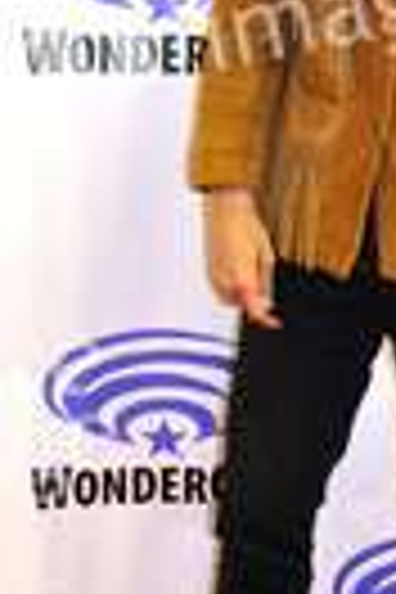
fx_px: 1798
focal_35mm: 109
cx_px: 380
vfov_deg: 18.7
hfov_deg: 12.4
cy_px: 220
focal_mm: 24
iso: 1000
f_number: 4.5
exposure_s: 1/60
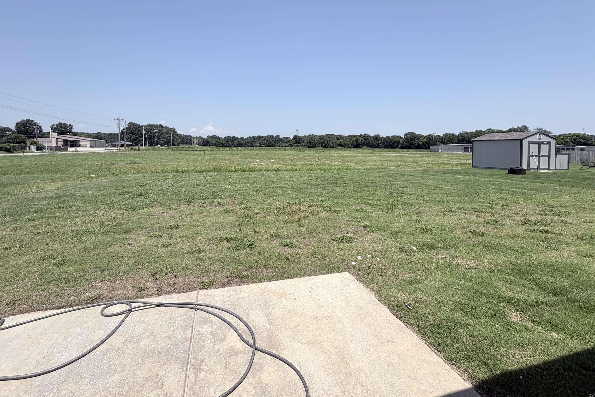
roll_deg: -0.3
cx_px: 284
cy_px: 152
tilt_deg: -0.6
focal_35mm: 16
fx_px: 264
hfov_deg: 96.7
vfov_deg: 72.7
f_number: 2.2
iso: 50
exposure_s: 1/2415
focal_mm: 2.22
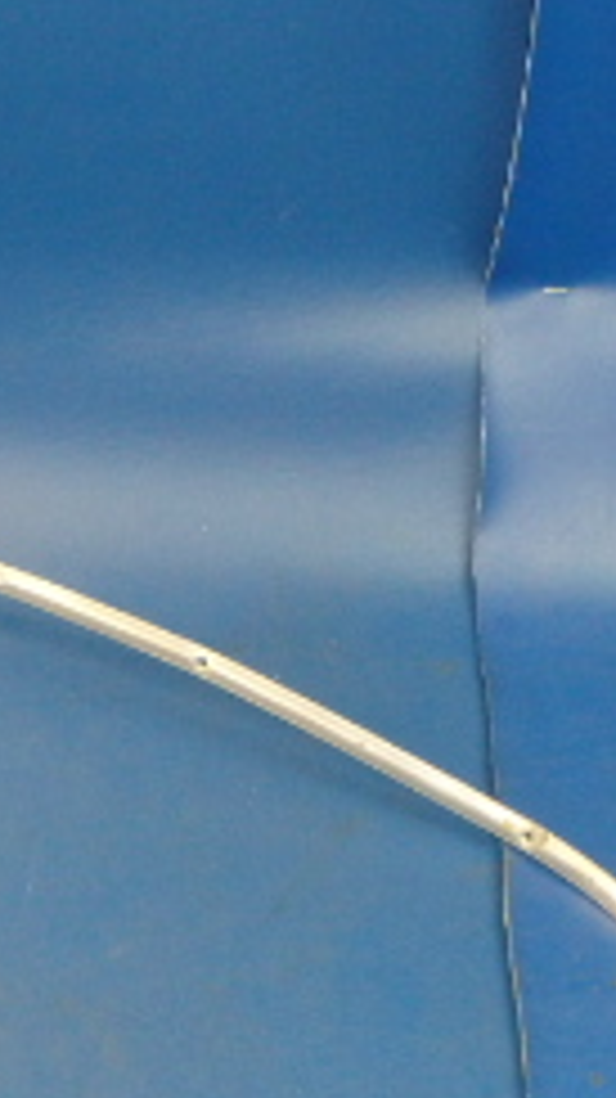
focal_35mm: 80
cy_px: 711
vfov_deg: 26.4
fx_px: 2326
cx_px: -27
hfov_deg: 14.8
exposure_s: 1/30
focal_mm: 5
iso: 400
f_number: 3.9
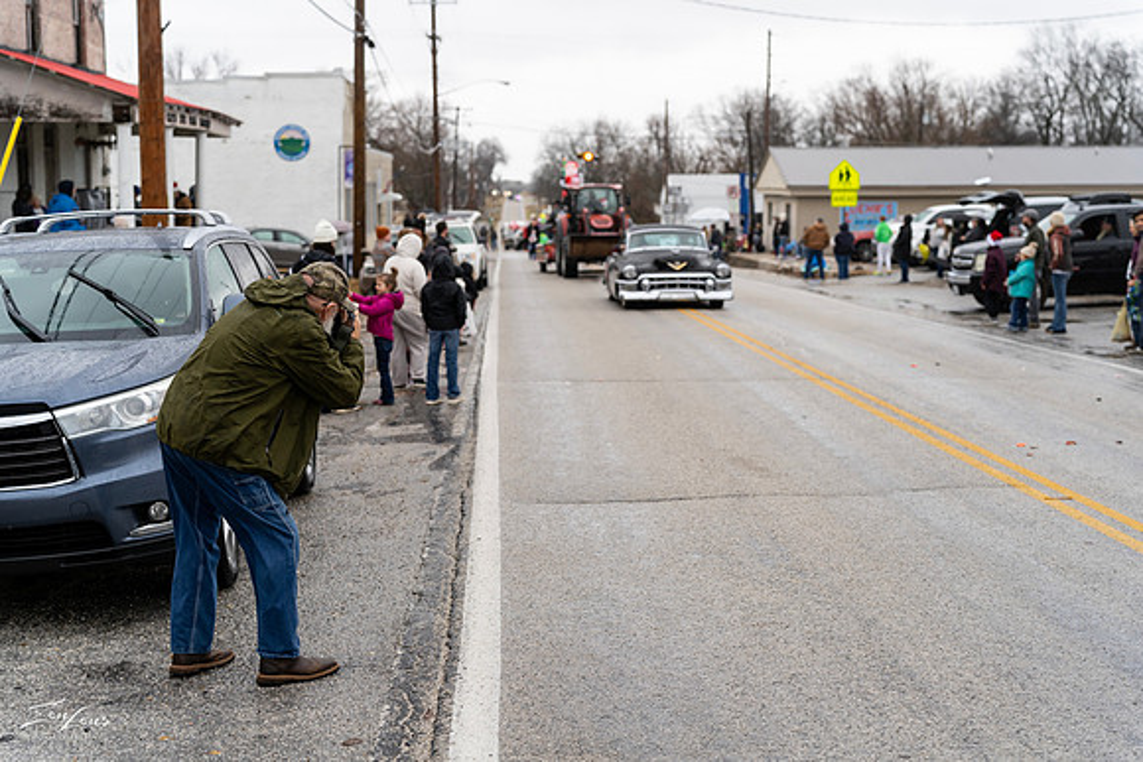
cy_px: 381
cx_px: 572
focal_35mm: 49
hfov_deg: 40.3
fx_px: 1556
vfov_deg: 27.5
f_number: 2.8
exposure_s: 1/640
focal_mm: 49
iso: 400
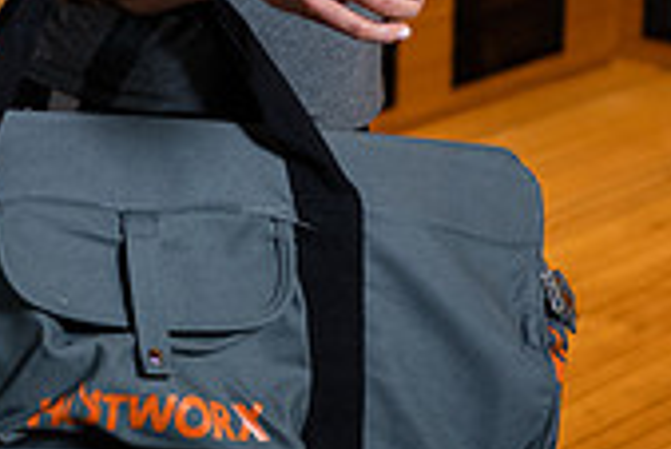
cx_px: -20
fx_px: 2239
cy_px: -221
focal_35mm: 120
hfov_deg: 16.6
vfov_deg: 11.0
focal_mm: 35
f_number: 2.2
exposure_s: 1/80
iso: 400
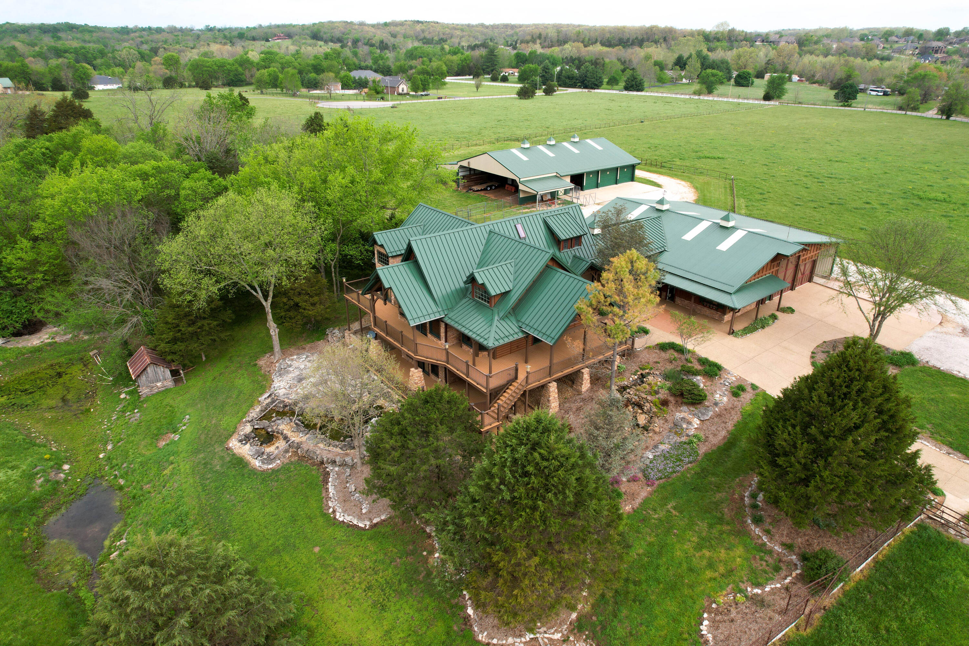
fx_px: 592
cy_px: 323
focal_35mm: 22
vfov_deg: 57.2
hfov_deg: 78.6
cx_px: 484
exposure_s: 1/640
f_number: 2.8
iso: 110
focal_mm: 8.38
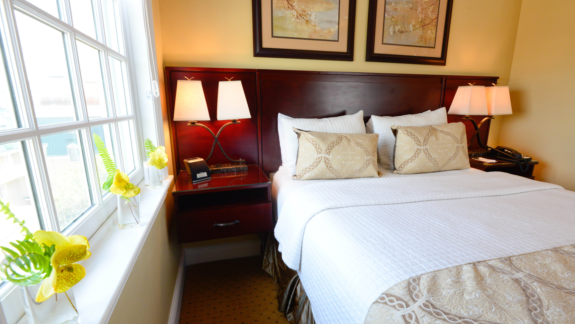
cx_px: 285
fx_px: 259
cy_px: 166
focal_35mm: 17
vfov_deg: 63.9
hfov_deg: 95.9
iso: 1600
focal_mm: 16
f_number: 11
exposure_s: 1/30
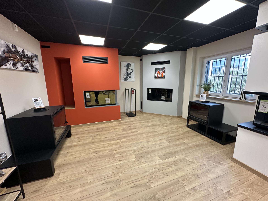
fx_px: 108
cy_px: 100
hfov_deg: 102.1
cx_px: 134
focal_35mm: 14
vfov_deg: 85.7
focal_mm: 2.22
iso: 200
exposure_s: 1/100
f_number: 2.2
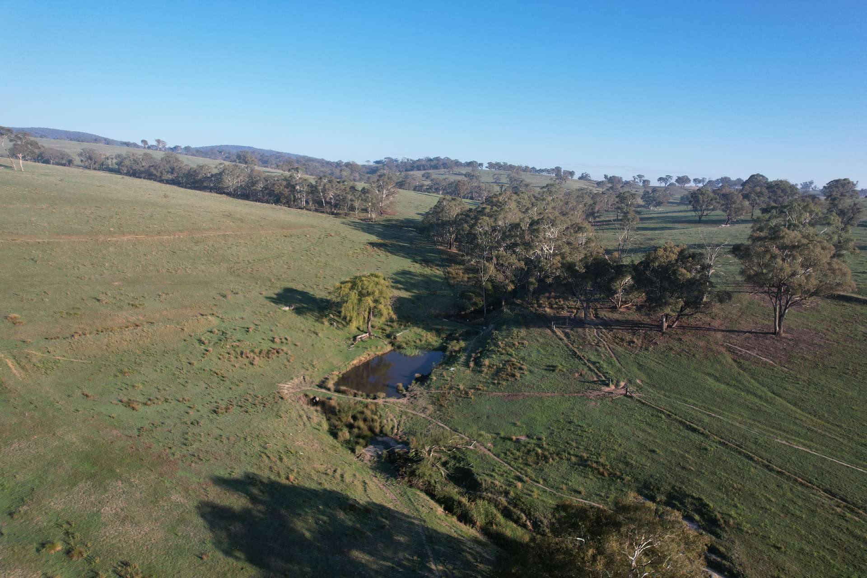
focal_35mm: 22
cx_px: 434
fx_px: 530
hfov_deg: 78.6
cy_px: 289
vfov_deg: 57.2
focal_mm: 8.38
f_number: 2.8
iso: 100
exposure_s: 1/1000
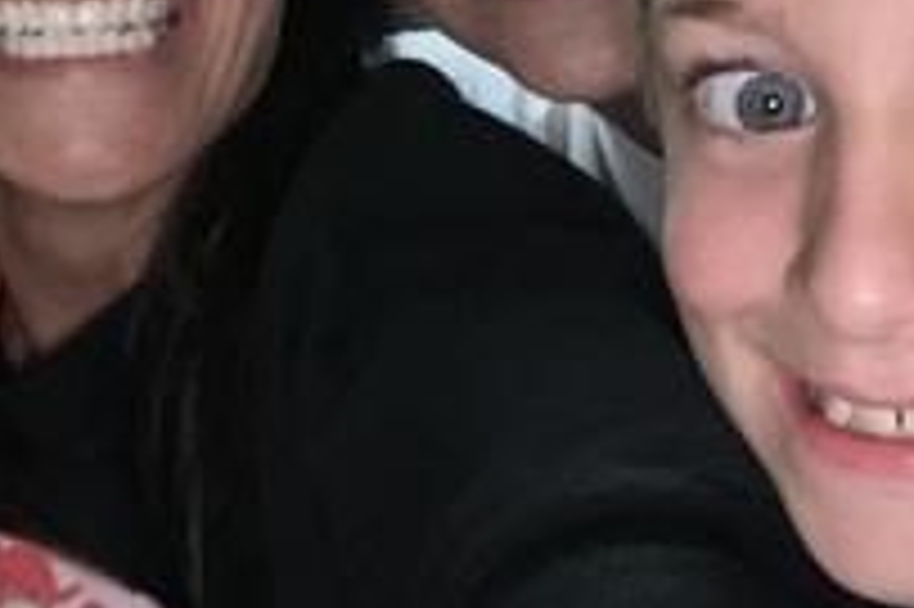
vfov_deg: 17.6
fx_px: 1953
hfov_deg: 26.3
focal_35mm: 77
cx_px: 398
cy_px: 189
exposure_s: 1/18
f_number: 2.2
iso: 400
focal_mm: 2.71
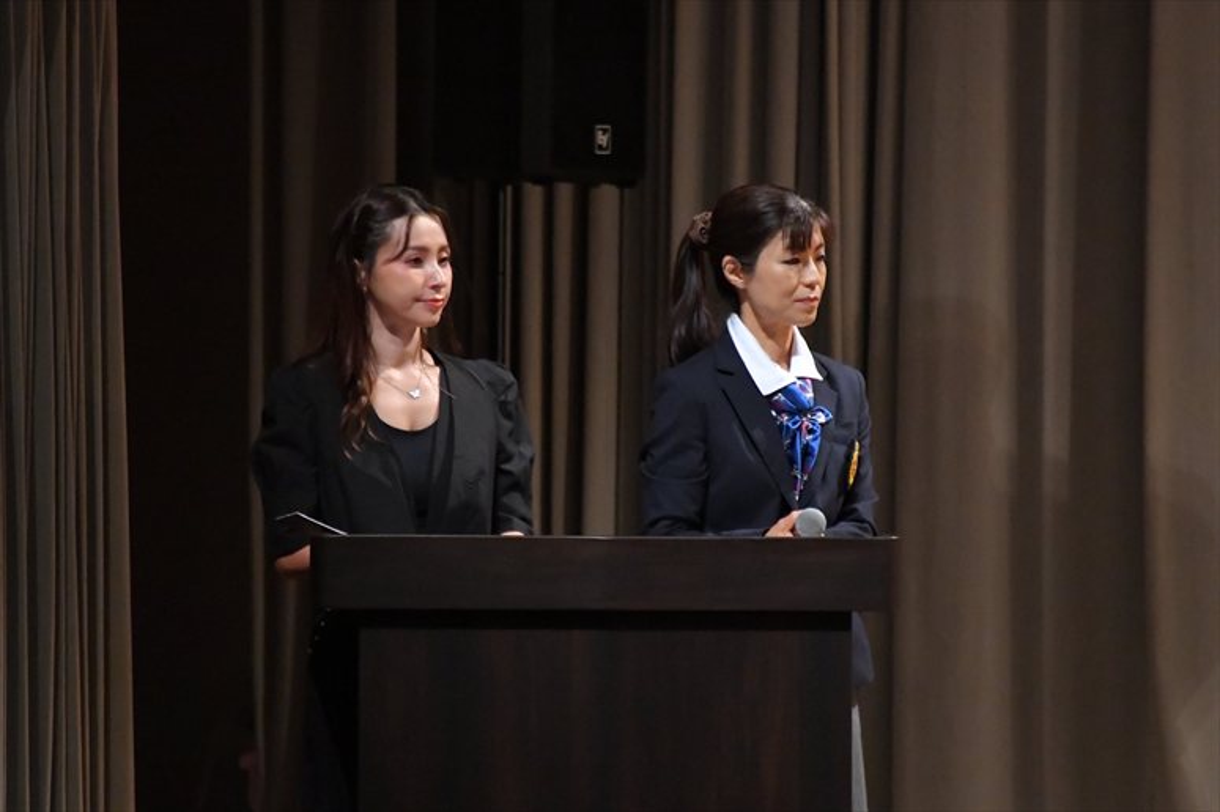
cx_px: 610
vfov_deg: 3.1
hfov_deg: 4.6
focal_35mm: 450
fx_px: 15243
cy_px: 406
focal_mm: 300
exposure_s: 1/400
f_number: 5.6
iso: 9000
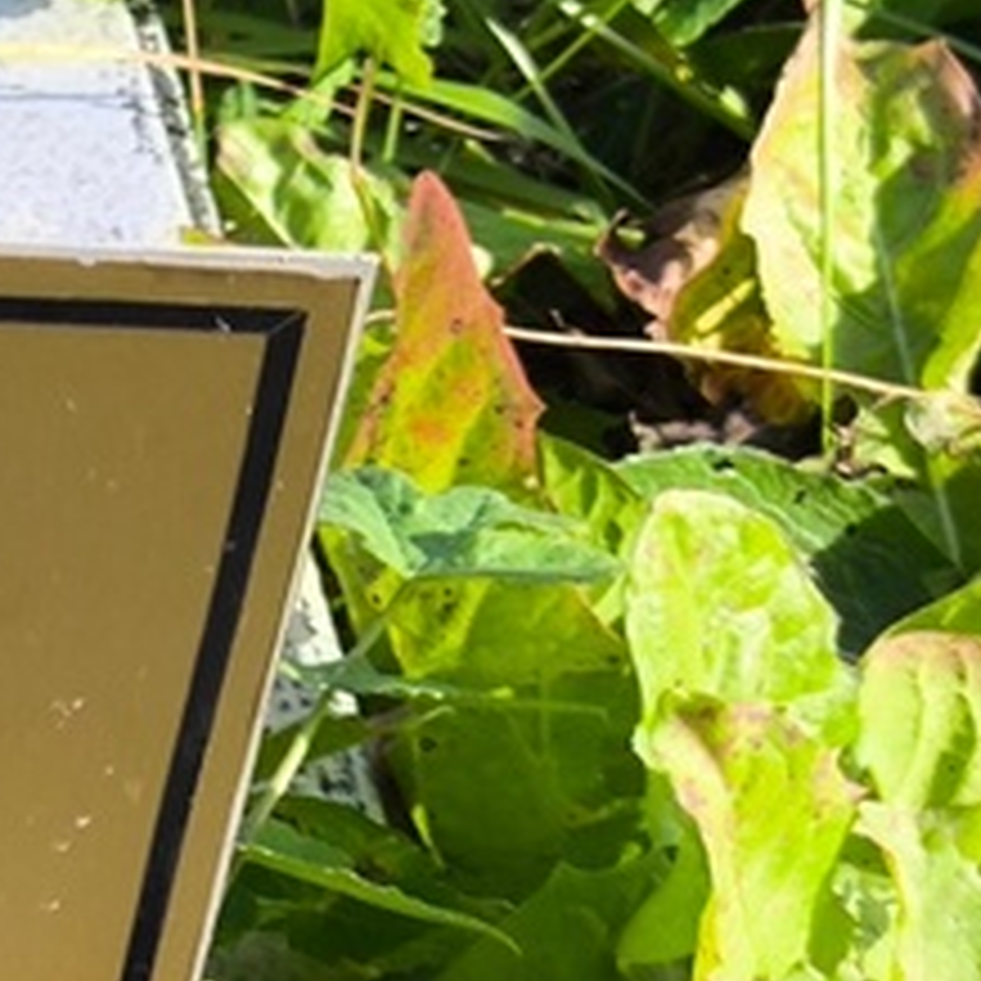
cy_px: 612
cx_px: -754
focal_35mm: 162
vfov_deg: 10.8
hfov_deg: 10.2
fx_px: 5194
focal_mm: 4.71
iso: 50
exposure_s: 1/444
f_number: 1.7
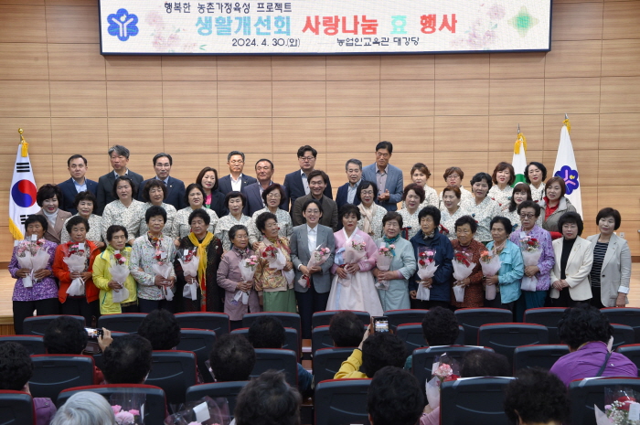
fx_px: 852
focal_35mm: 48
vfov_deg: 28.0
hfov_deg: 41.2
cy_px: 212
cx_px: 320
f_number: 9
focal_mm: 48
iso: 2200
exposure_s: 1/50
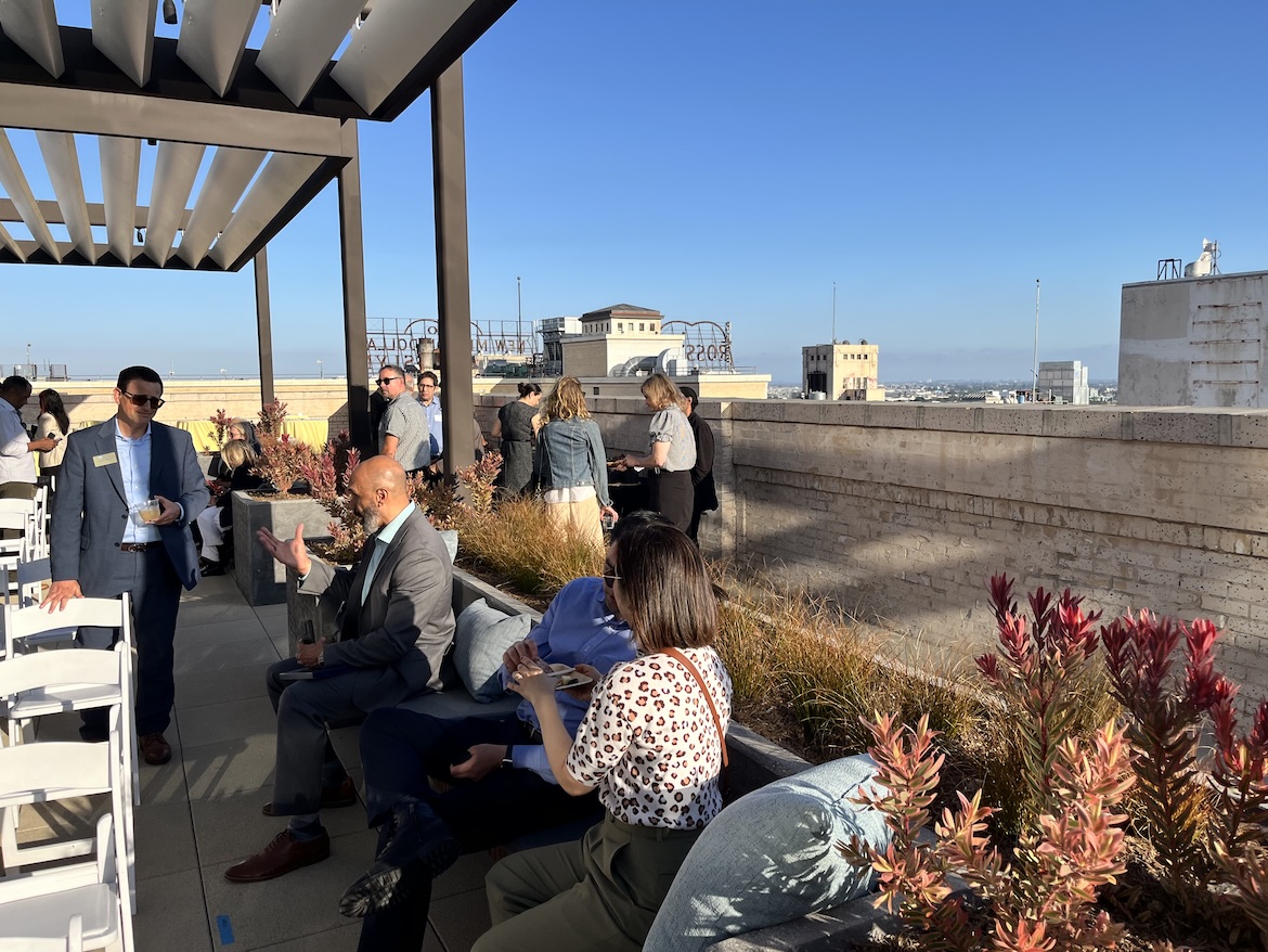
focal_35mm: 26
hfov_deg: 67.3
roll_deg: +1.0
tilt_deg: -6.4
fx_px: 953
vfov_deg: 53.1
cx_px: 634
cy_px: 476
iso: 50
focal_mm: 5.1
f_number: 1.6
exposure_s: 1/2825
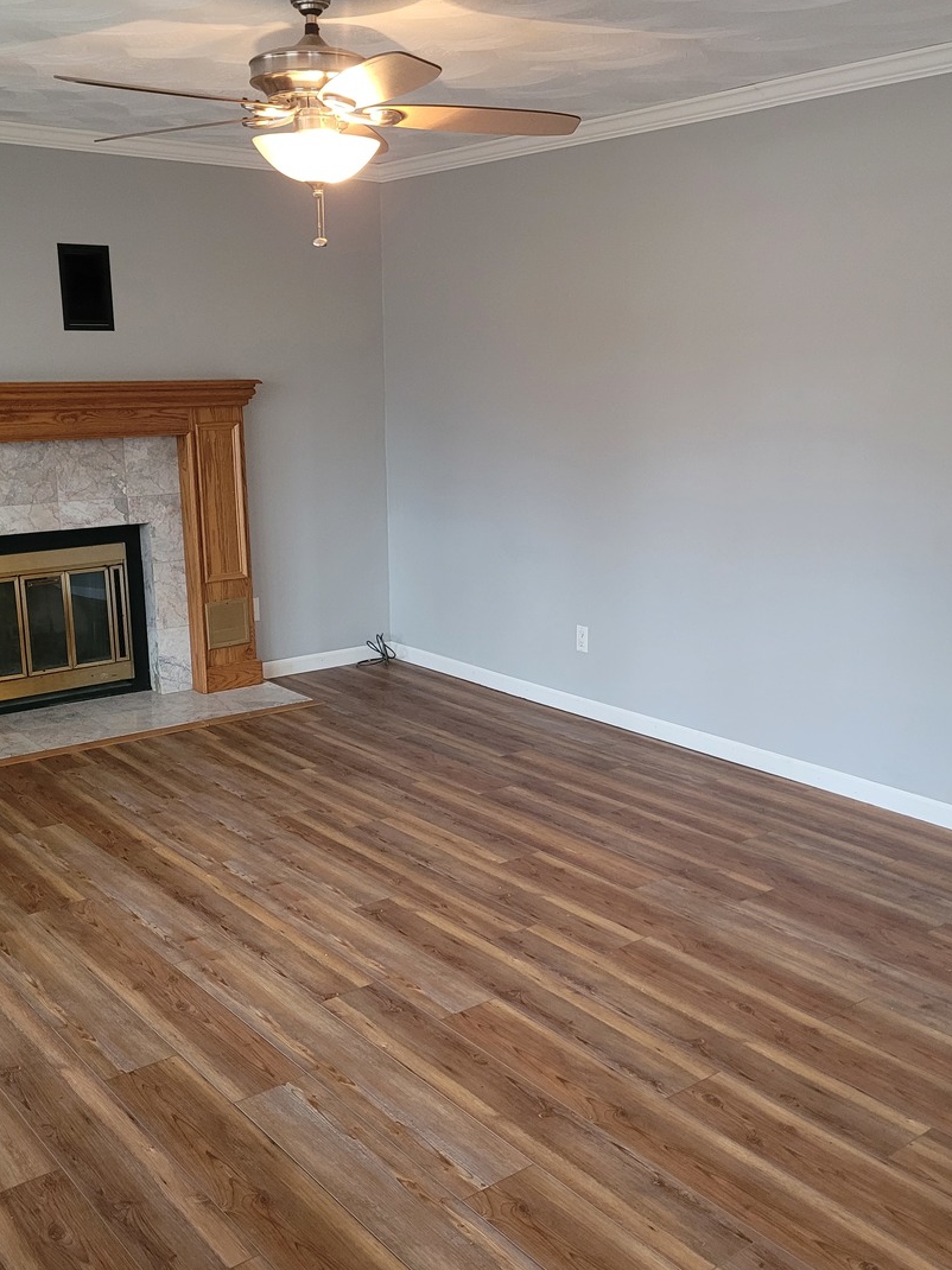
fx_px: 1284
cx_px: 490
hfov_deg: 40.7
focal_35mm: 35
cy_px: 635
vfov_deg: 52.6
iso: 640
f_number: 1.8
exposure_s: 1/40
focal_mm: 5.4
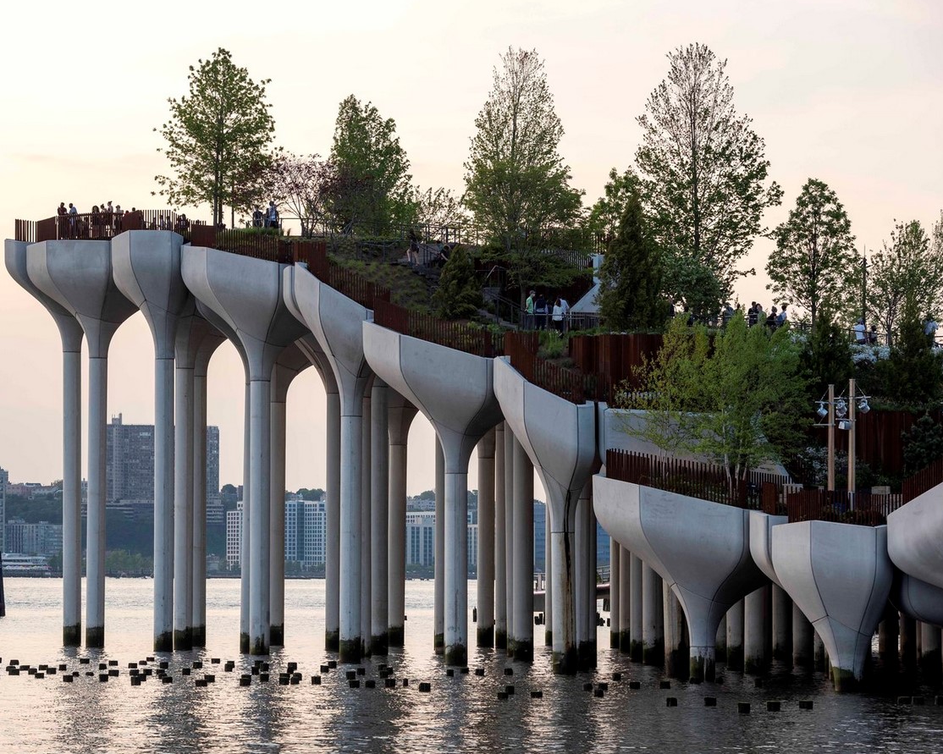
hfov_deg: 15.4
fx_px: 3488
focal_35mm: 125
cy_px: 377
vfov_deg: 12.3
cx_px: 381
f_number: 5.6
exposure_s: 1/400
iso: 200
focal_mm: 110
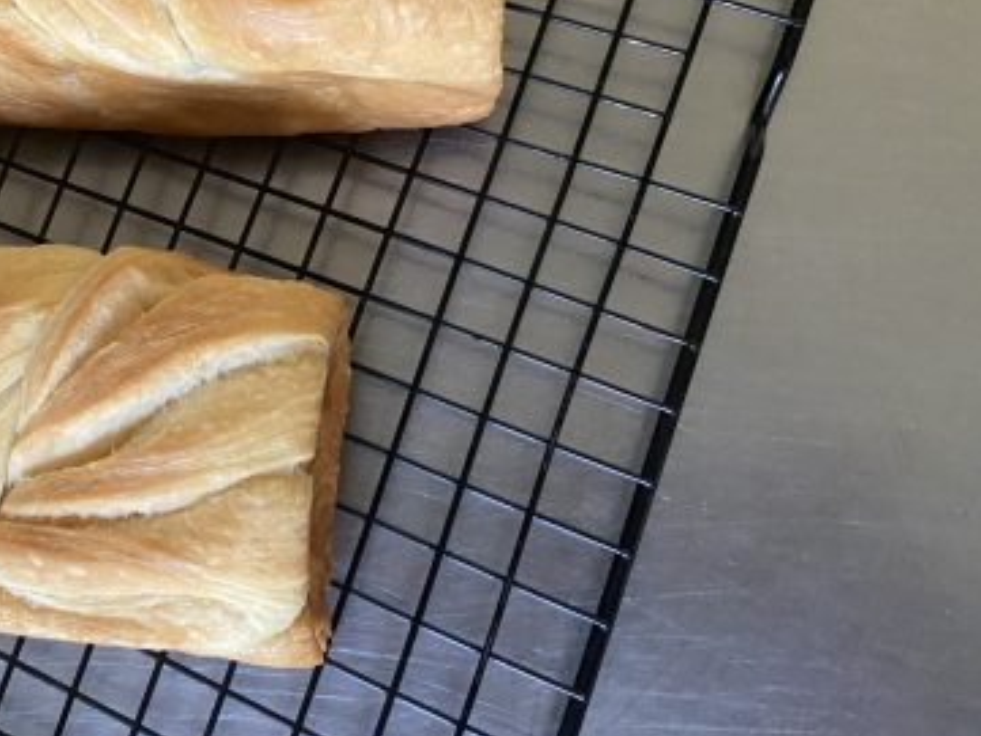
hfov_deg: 37.0
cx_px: 91
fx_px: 1361
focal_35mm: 48
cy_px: 111
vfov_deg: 29.4
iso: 400
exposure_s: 1/60
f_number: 1.8
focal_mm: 4.25
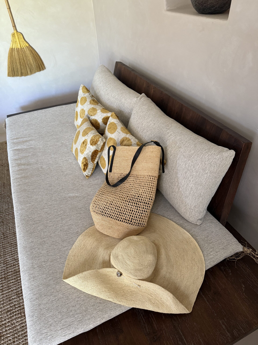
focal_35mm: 24
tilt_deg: -39.1
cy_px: 172
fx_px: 239
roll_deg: +3.6
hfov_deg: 56.8
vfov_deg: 71.6
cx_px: 129
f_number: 1.78
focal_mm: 6.76
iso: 250
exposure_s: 1/60
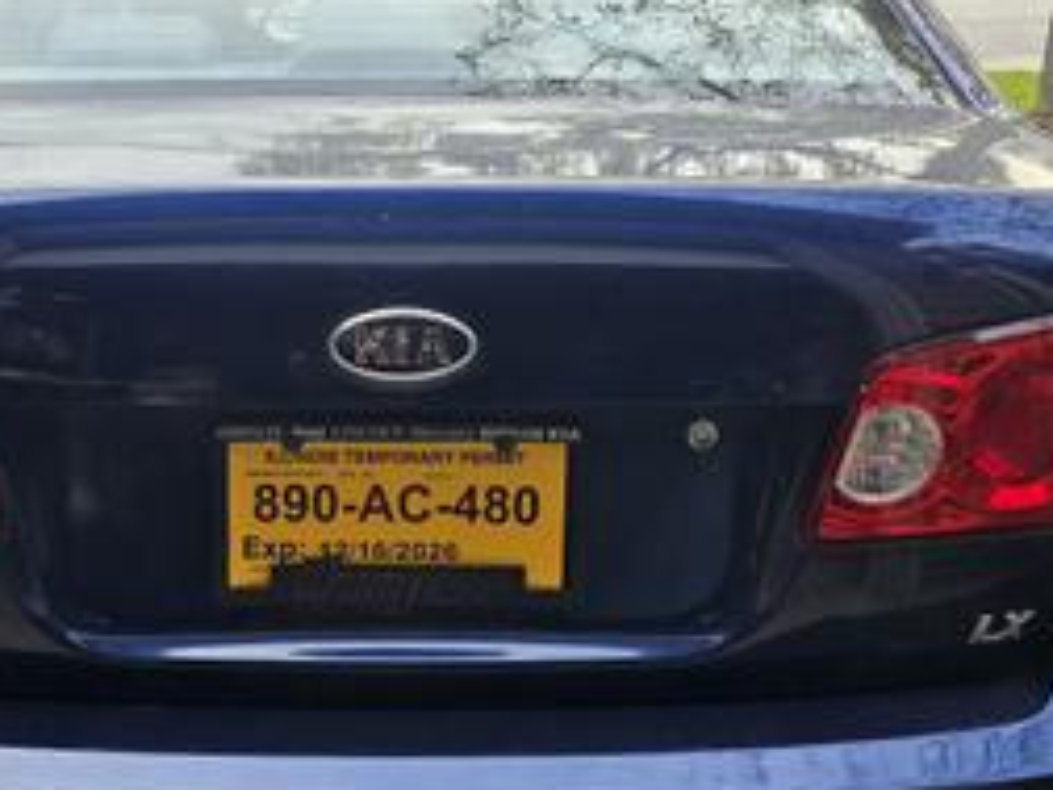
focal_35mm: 46
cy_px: 497
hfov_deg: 40.6
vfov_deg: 31.4
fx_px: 1399
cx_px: 338
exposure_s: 1/182
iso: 125
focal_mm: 6.3
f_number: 1.7
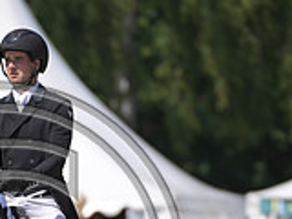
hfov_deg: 1.4
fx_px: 11776
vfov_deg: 1.1
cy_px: 244
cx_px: -24
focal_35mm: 1396
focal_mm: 400
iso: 200
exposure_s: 1/1250
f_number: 5
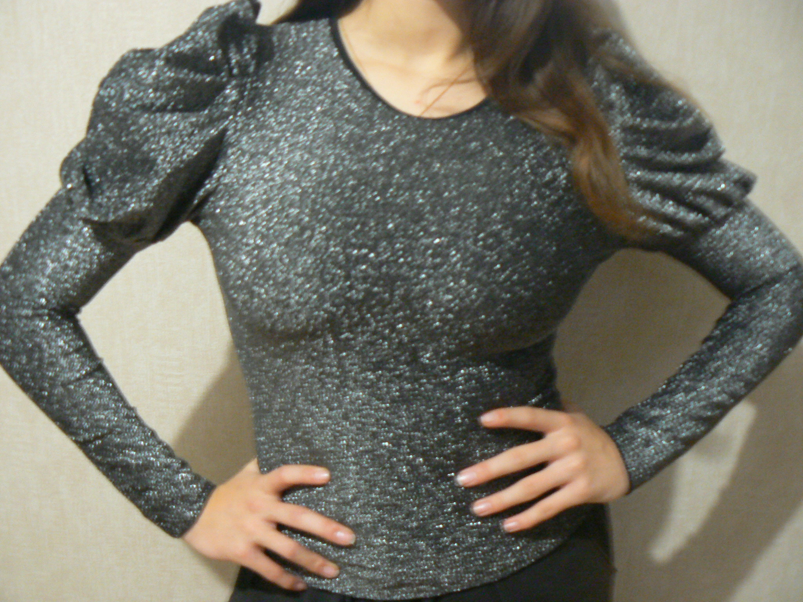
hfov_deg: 51.4
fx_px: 835
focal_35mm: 36
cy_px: 301
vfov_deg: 39.7
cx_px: 402
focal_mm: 6
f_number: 2.8
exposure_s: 1/2
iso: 200
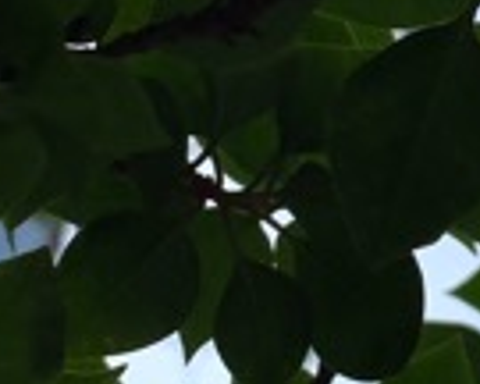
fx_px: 2131
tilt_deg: +61.9
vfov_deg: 10.2
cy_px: 36
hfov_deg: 12.7
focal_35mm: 150
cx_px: 512
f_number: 1.8
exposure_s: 1/2481
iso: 25
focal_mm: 4.25
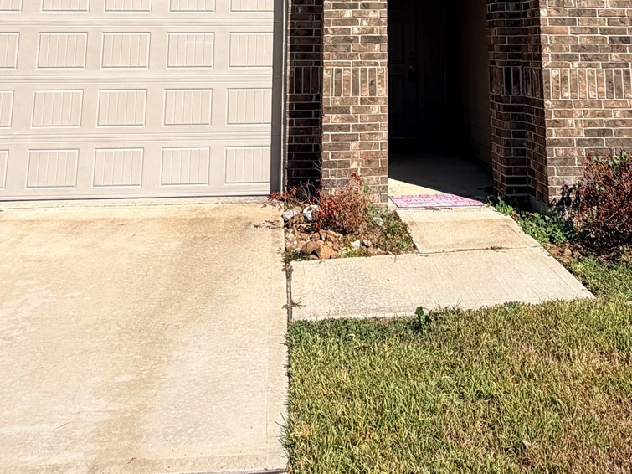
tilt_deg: +12.1
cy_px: -85
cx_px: 356
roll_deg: -0.4
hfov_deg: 48.9
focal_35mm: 38
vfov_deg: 31.9
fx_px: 694
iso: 20
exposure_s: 1/1235
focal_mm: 2.22
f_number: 2.2
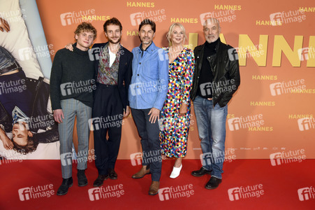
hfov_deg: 62.0
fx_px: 262
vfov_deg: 43.5
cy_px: 105
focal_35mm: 30
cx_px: 158
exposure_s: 1/80
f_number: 6.3
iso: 1000
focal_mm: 30
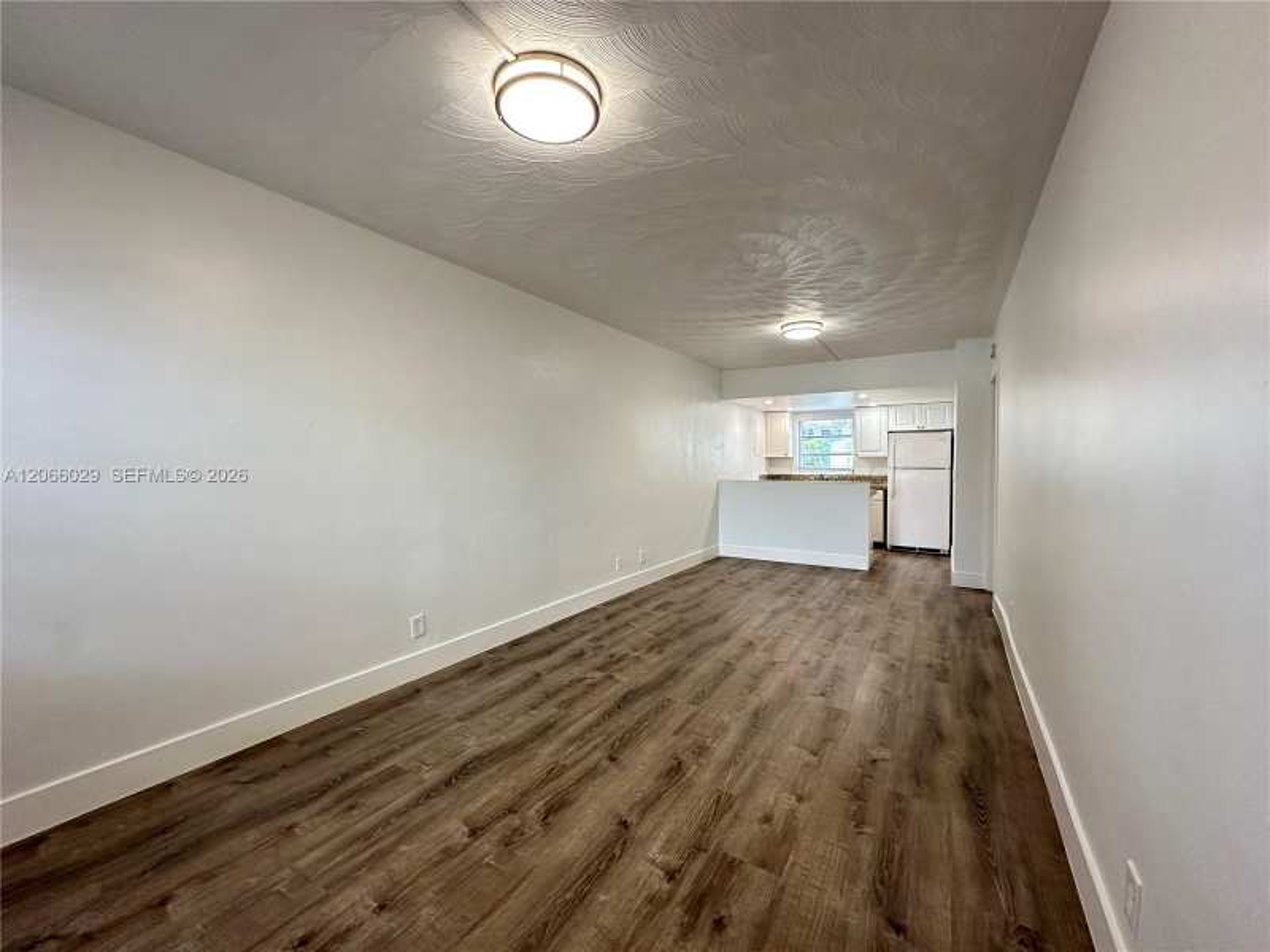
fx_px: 514
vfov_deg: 85.7
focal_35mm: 14
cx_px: 635
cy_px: 476
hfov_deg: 102.1
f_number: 2.2
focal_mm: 2.22
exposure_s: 1/120
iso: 250
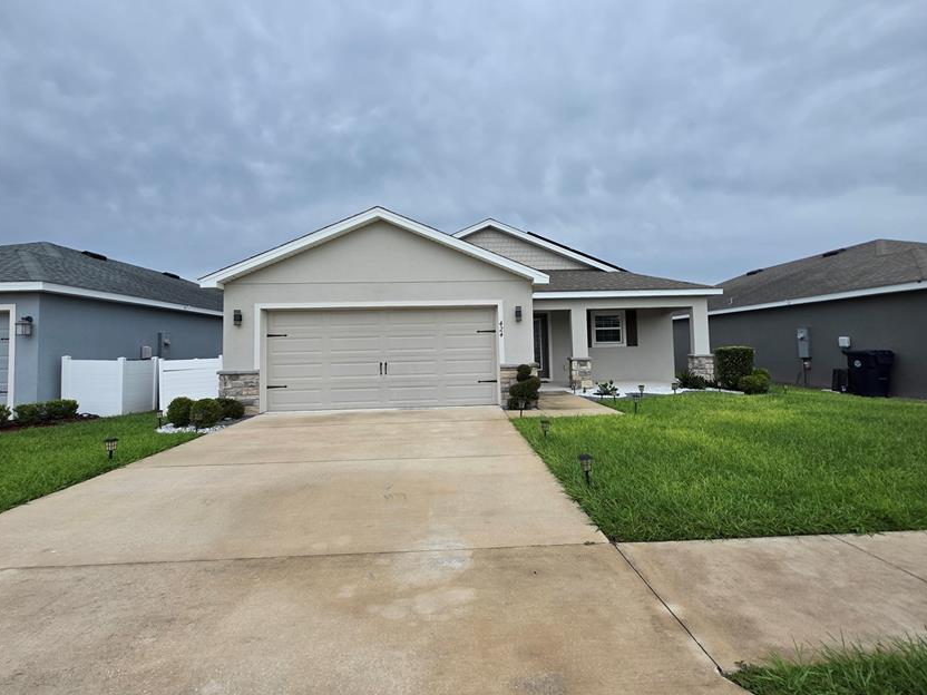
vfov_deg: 78.0
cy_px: 321
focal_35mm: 16
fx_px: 428
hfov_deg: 94.5
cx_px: 474
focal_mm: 2.2
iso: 40
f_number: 1.9
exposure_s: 1/2134
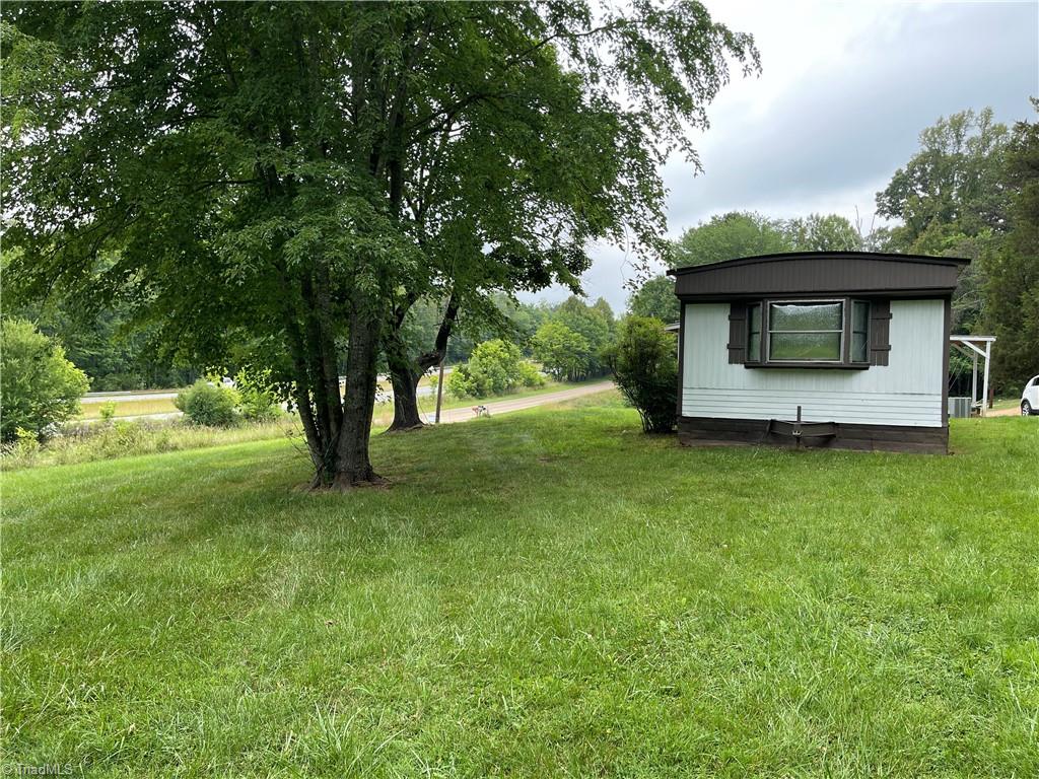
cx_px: 520
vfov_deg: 54.9
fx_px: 750
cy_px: 390
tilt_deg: -1.9
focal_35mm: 25
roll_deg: -2.3
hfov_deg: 69.4
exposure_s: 1/930
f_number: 1.6
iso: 32
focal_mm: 5.1
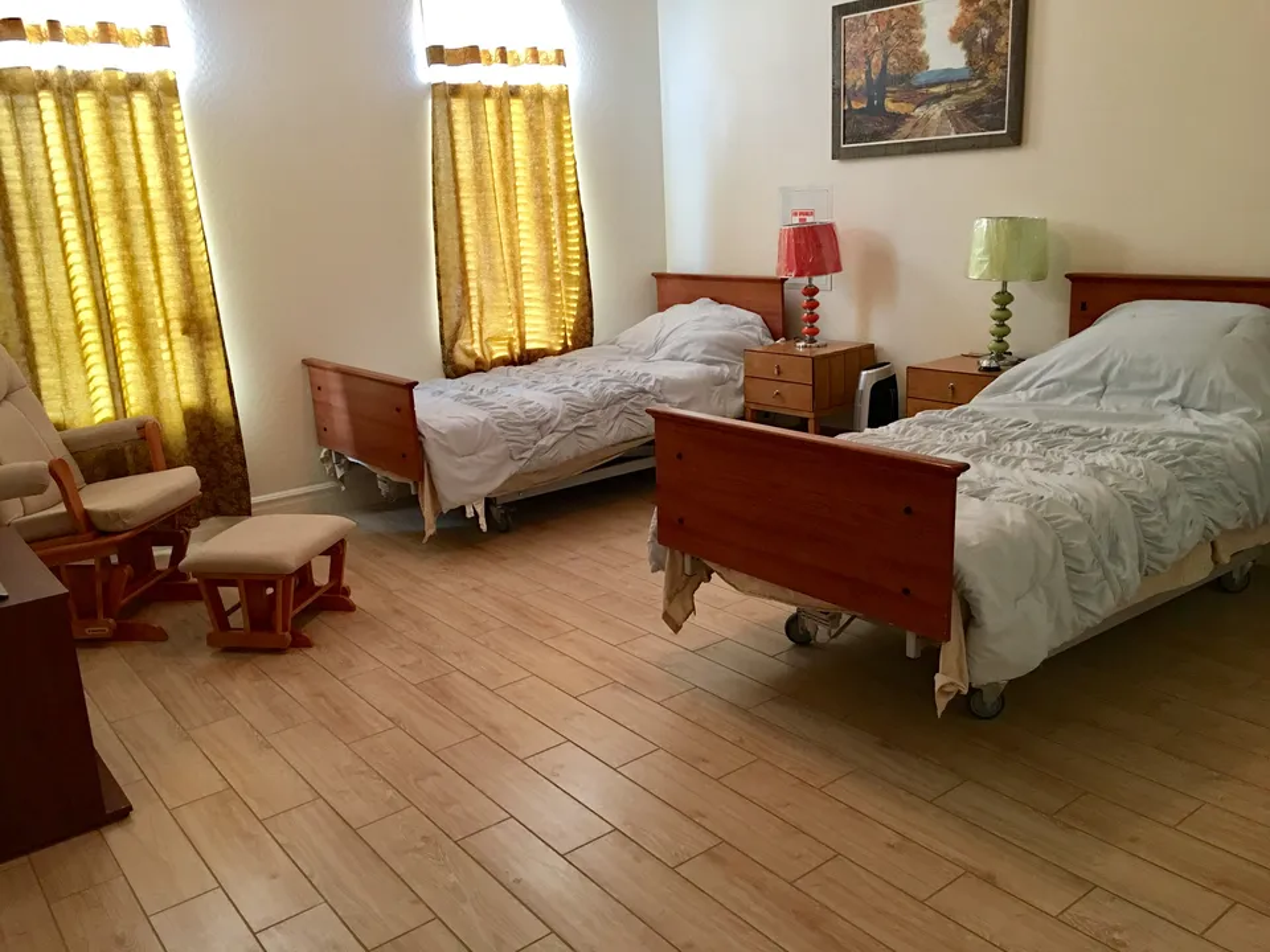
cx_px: 635
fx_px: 1064
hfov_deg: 61.7
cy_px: 476
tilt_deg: -14.9
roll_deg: +2.8
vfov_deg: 48.2
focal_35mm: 29
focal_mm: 4.2
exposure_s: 1/15
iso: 80
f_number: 2.2
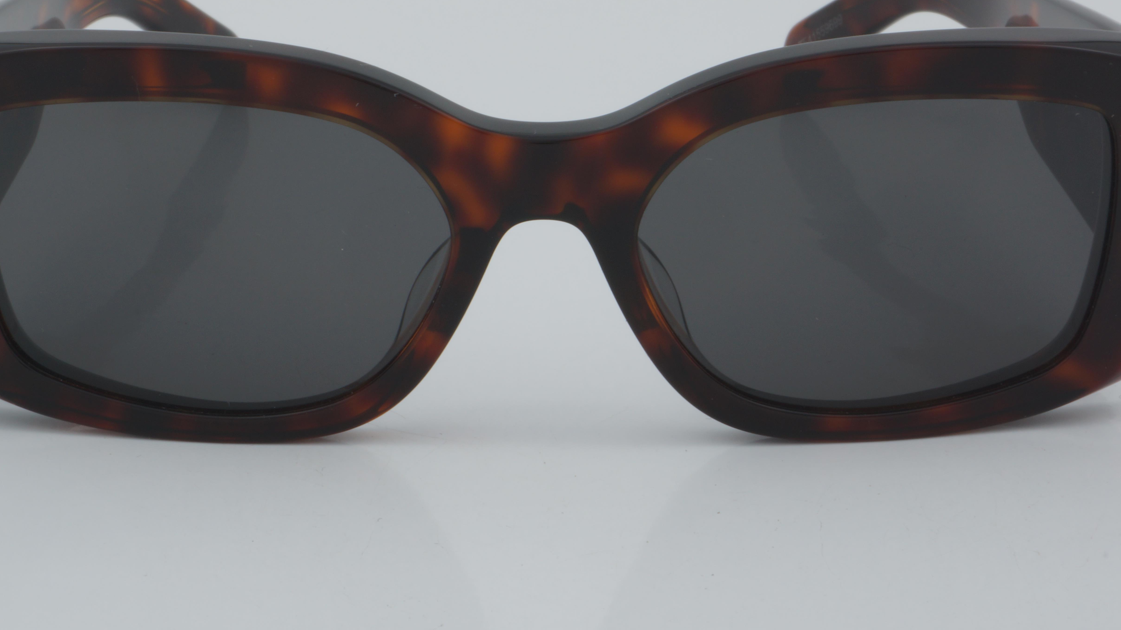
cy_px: 202
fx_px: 3200
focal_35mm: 108
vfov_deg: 11.2
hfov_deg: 19.9
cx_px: 545
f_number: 32
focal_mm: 55
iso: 100
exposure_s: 1/4
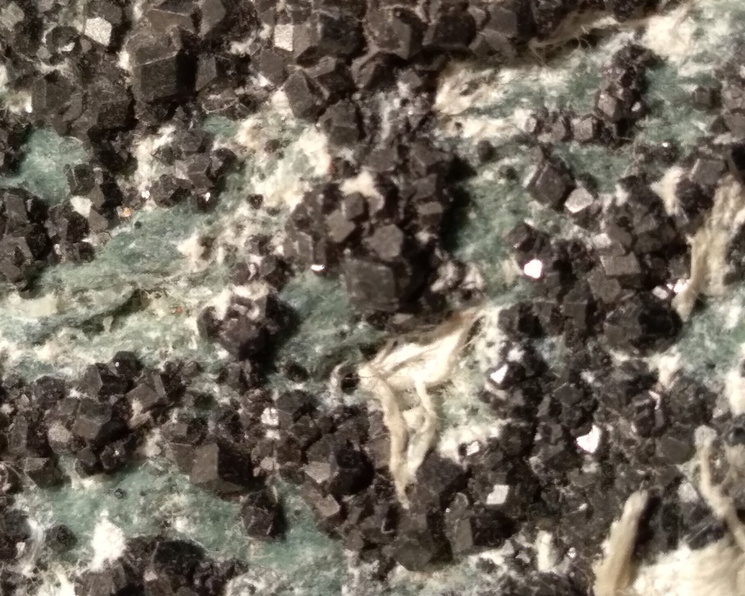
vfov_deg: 41.2
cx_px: 381
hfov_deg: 51.5
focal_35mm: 35
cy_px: 164
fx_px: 772
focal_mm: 3.54
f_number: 2
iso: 151
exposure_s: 1/100
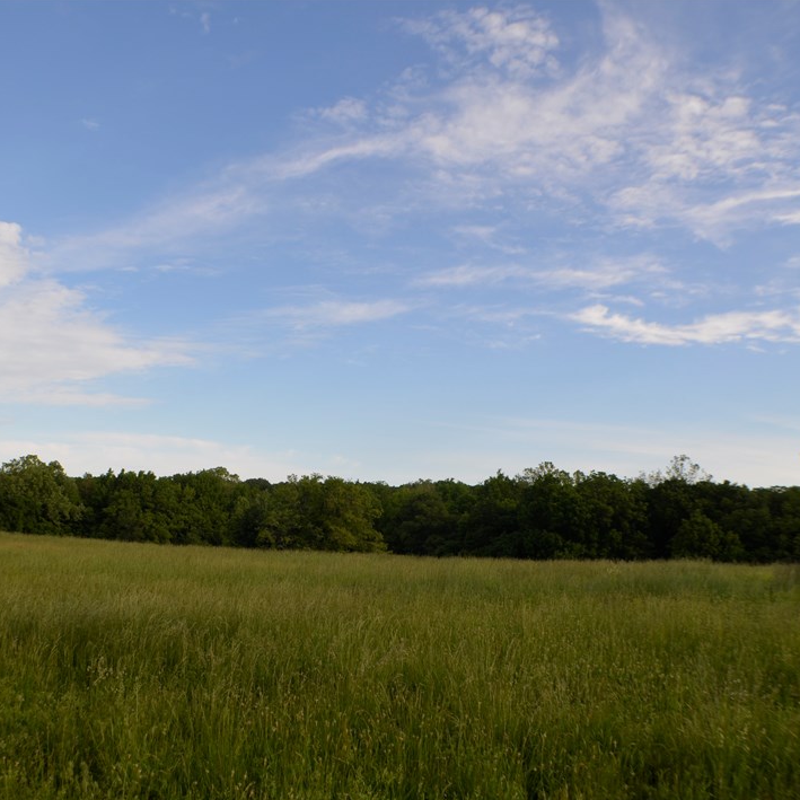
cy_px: 403
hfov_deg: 38.8
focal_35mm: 43
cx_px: 286
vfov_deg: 39.2
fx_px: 1124
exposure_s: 1/250
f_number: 8
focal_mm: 22
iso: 140
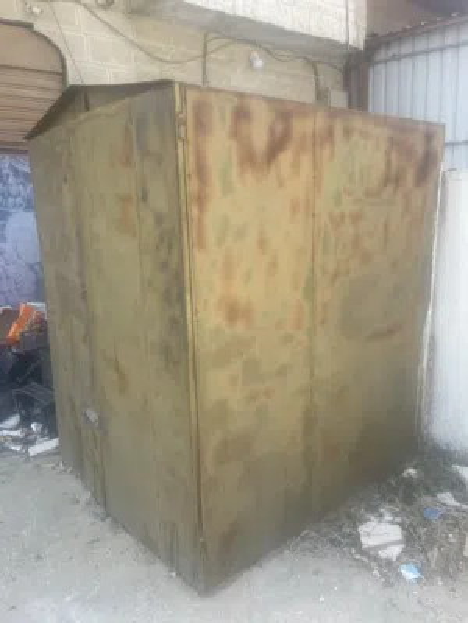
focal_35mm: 25
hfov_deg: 54.9
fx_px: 451
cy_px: 312
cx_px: 234
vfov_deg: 69.4
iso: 32
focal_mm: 5.1
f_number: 1.6
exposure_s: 1/518
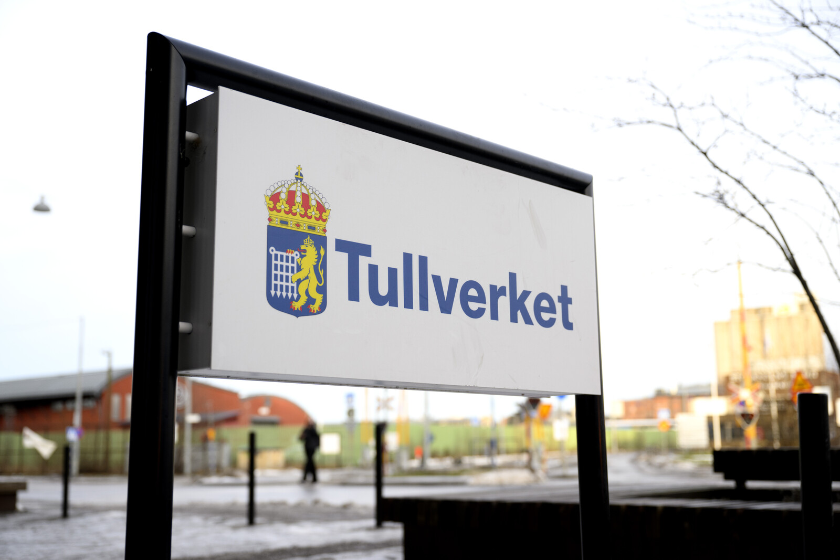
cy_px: 280
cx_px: 420
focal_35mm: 41
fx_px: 957
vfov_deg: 32.6
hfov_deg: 47.4
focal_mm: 41
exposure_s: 1/640
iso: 640
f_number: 3.2
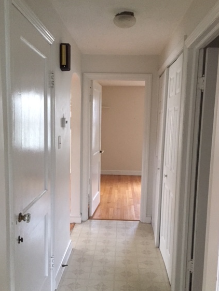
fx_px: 278
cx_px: 111
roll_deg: -2.0
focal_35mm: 33
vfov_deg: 55.3
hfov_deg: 43.0
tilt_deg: -7.2
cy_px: 156
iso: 250
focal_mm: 4.15
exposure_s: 1/30
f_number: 2.2
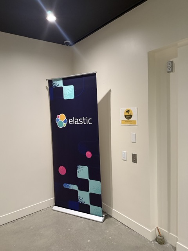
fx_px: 174
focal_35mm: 24
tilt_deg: -4.4
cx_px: 94
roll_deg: +2.8
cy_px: 126
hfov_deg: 56.8
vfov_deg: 71.6
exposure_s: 1/60
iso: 640
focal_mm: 6.76
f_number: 1.78
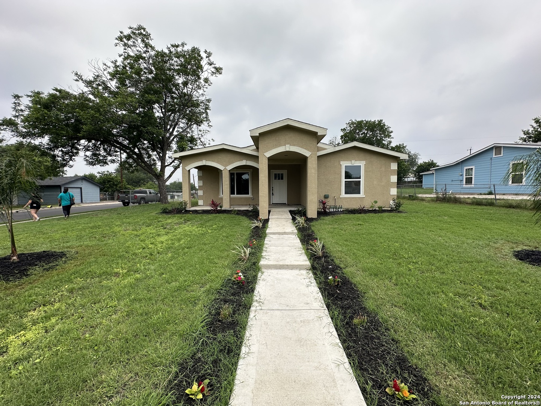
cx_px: 270
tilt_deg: -2.5
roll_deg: +1.1
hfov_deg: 102.1
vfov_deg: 85.7
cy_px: 203
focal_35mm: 14
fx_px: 219
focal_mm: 2.22
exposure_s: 1/1855
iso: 50
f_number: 2.2
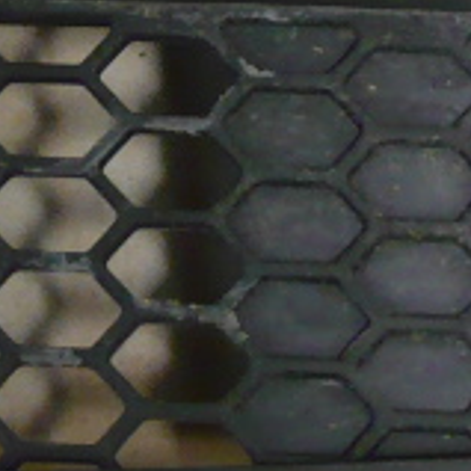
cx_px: 98
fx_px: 3833
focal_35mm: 249
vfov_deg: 6.8
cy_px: -415
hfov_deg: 7.0
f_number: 2.8
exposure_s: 1/10
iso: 200
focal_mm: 5.8
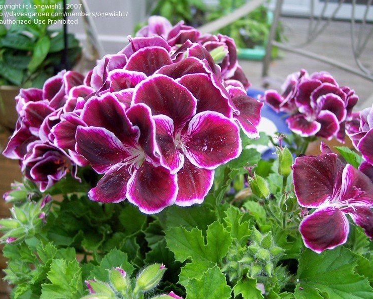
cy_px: 150
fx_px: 442
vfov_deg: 37.3
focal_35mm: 40
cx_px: 188
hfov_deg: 45.8
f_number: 2.8
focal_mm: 8
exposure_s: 1/90
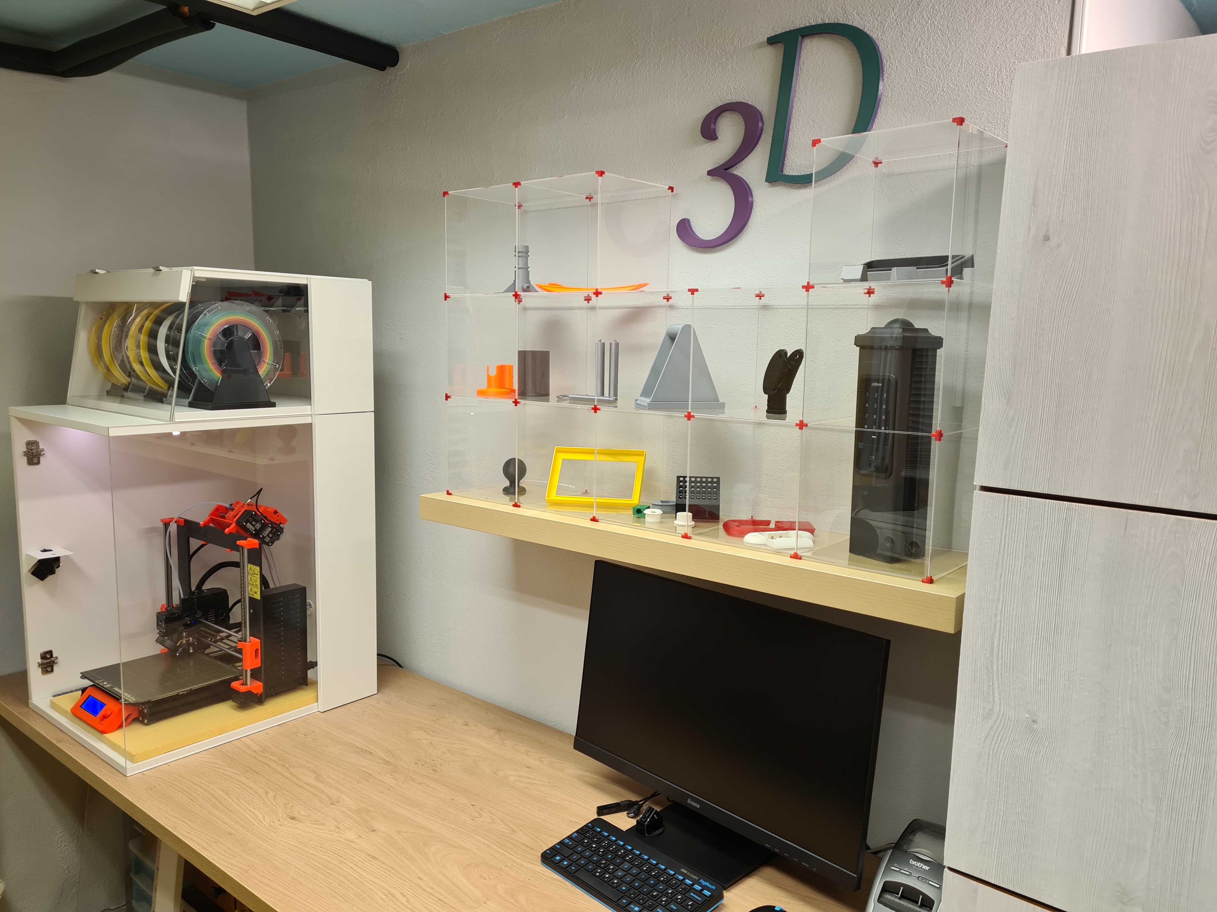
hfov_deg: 67.3
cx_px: 608
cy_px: 456
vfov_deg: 53.1
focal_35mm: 26
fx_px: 914
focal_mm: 5.4
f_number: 1.8
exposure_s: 1/50
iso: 100
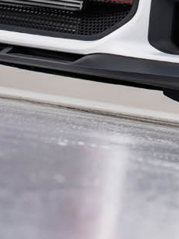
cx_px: 262
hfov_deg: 5.4
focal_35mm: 273
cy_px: -96
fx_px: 1882
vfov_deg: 7.2
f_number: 5.6
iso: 100
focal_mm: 45
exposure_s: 1/250
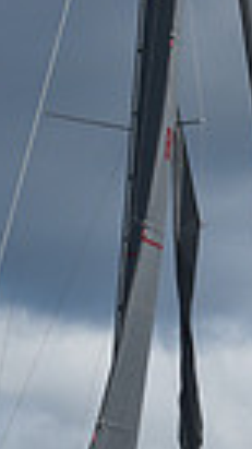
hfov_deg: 3.9
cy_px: 436
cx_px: 116
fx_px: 3685
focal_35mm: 310
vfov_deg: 6.9
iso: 250
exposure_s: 1/800
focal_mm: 70
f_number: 11
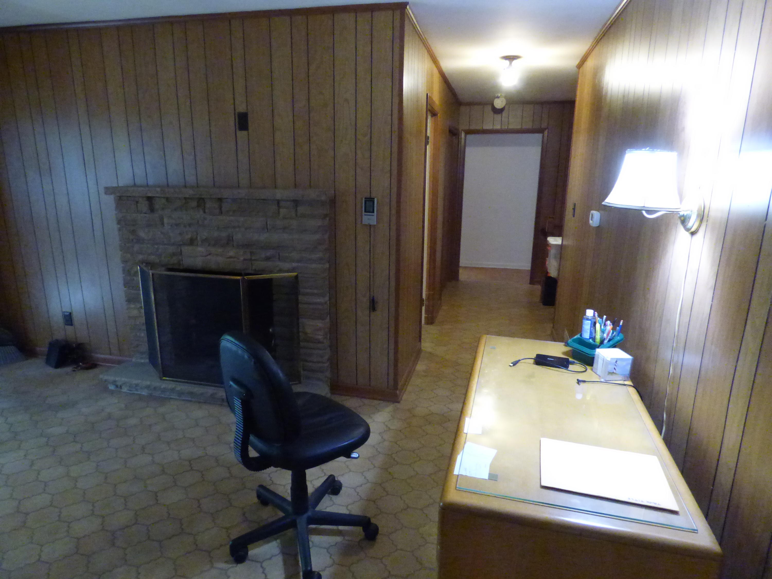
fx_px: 446
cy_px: 290
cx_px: 386
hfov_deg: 81.7
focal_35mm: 20
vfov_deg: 66.0
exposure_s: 1/40
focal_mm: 3.58
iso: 1600
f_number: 2.8
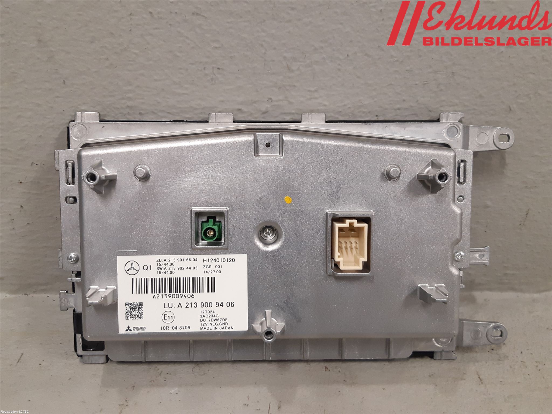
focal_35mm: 26
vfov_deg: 53.1
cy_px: 207
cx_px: 276
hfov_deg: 67.3
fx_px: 415
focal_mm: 3.93
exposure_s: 1/50
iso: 160
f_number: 1.7
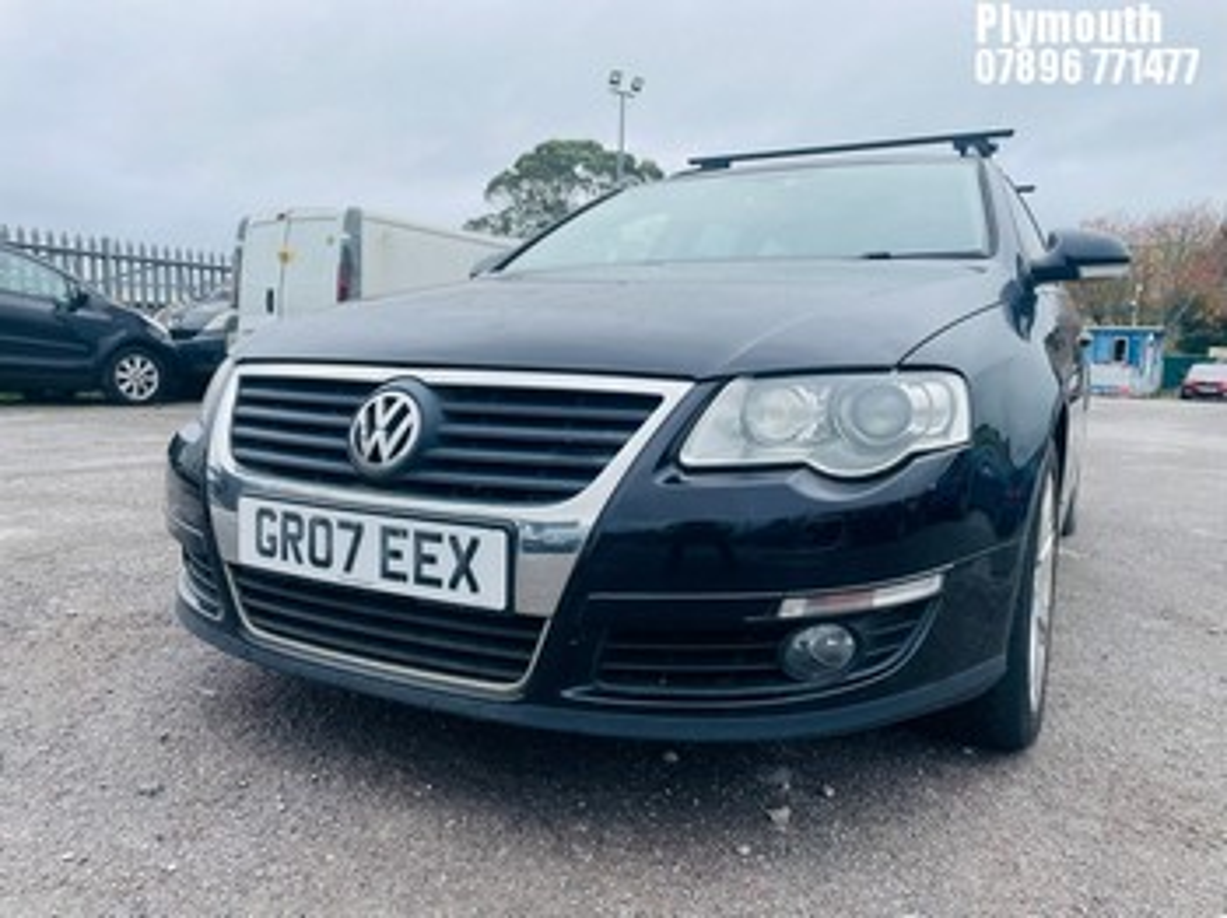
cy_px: 459
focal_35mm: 26
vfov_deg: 53.0
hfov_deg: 67.3
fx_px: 921
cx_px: 614
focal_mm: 4.2
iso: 32
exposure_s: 1/801
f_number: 1.6
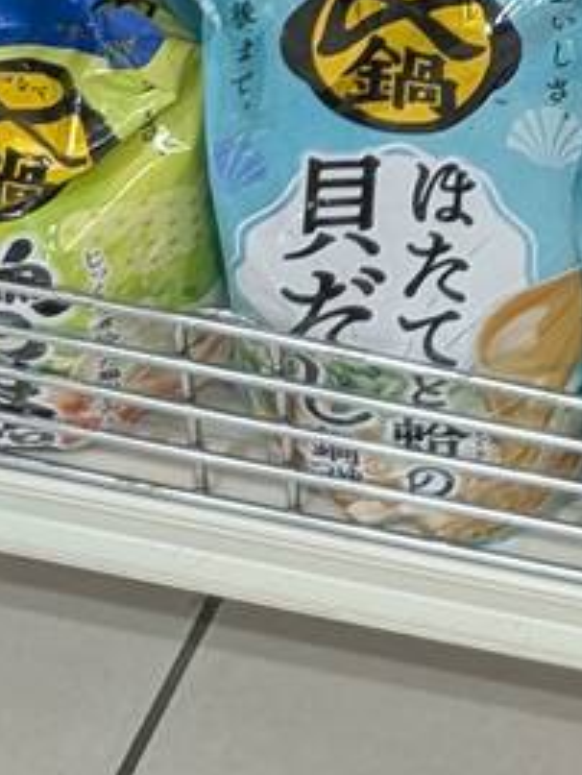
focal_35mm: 143
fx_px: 3203
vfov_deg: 12.2
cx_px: 1563
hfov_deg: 9.0
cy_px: -789
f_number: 1.68
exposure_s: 1/88.4
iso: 165
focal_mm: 6.9
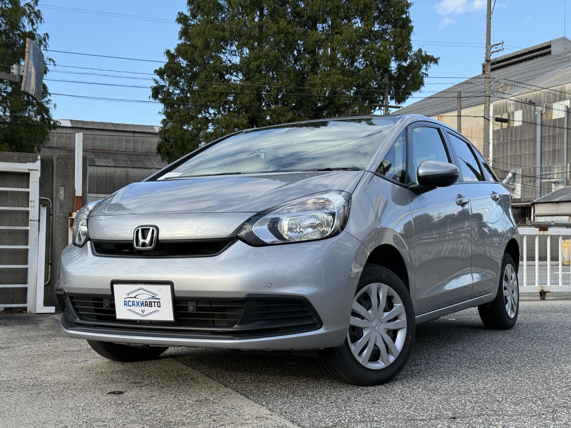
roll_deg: -0.9
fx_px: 792
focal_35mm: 48
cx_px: 286
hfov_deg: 39.7
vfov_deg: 30.3
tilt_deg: +2.1
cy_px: 214
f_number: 1.78
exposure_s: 1/1429
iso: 64
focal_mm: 6.76
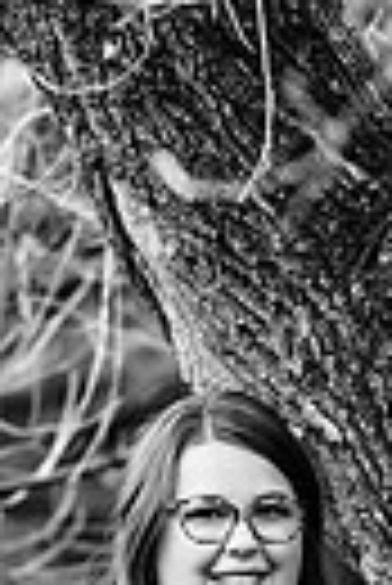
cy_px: 914
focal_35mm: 311
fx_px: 5066
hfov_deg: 4.4
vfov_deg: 6.5
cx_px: 270
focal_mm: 90
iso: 320
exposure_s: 1/250
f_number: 2.8
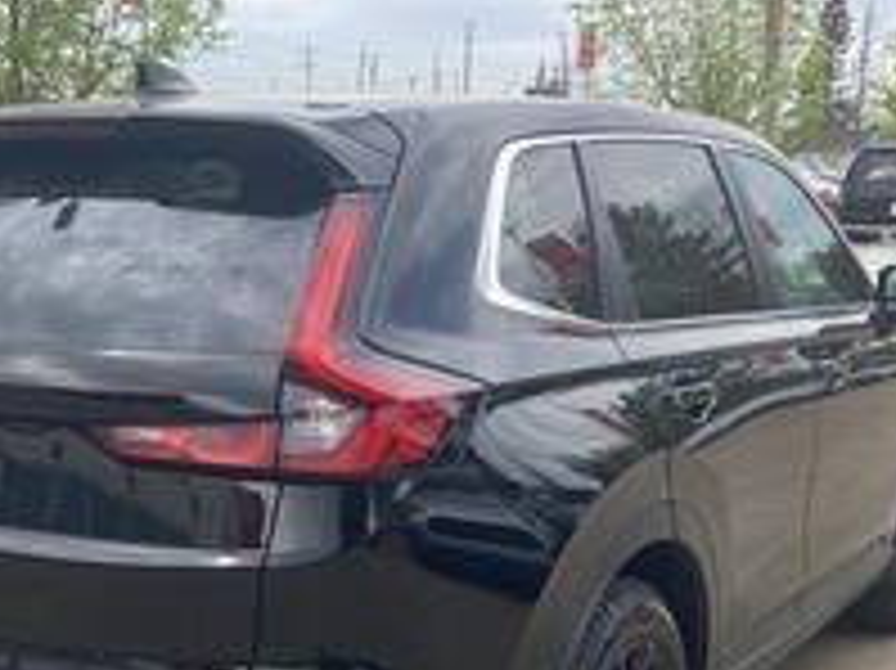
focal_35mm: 59
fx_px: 1526
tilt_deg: -13.6
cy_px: 524
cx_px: 293
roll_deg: -1.1
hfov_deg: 32.4
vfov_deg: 24.4
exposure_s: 1/190
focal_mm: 3.99
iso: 20
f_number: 1.8
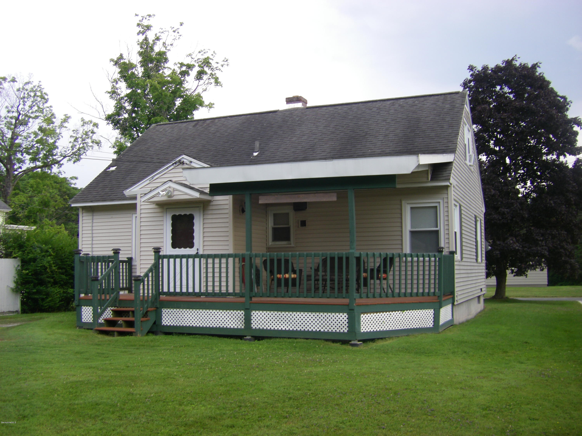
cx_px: 291
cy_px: 218
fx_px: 639
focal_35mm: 38
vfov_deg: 37.7
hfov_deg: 49.0
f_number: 3.5
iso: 64
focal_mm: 6.3
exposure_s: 1/80
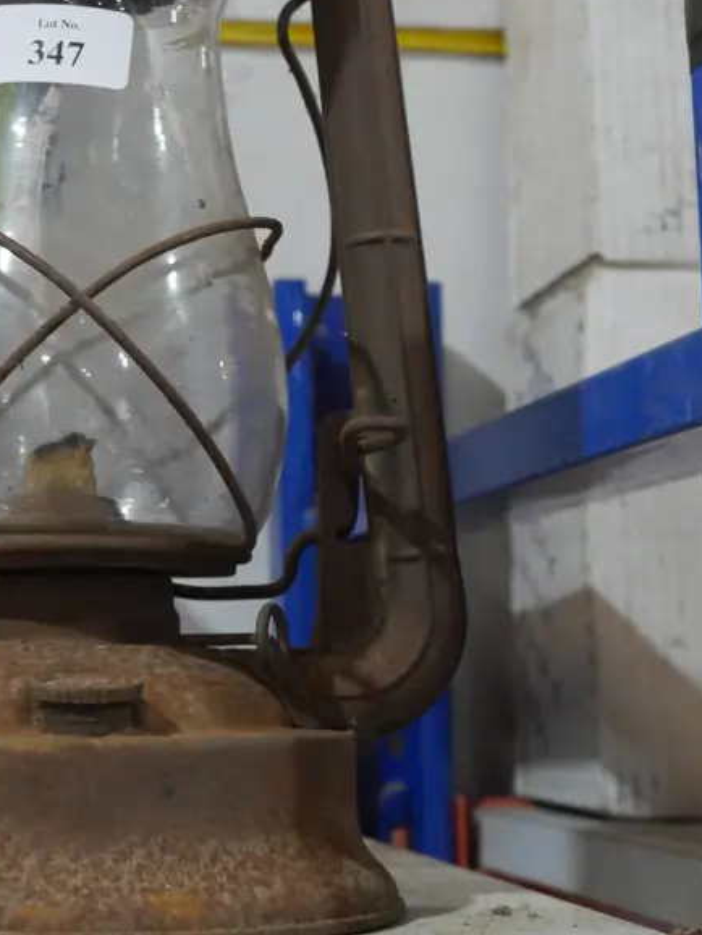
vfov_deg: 24.6
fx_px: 2108
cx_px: 112
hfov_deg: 18.7
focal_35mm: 78
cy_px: 199
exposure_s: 1/60
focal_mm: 22
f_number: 4.7
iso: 1600
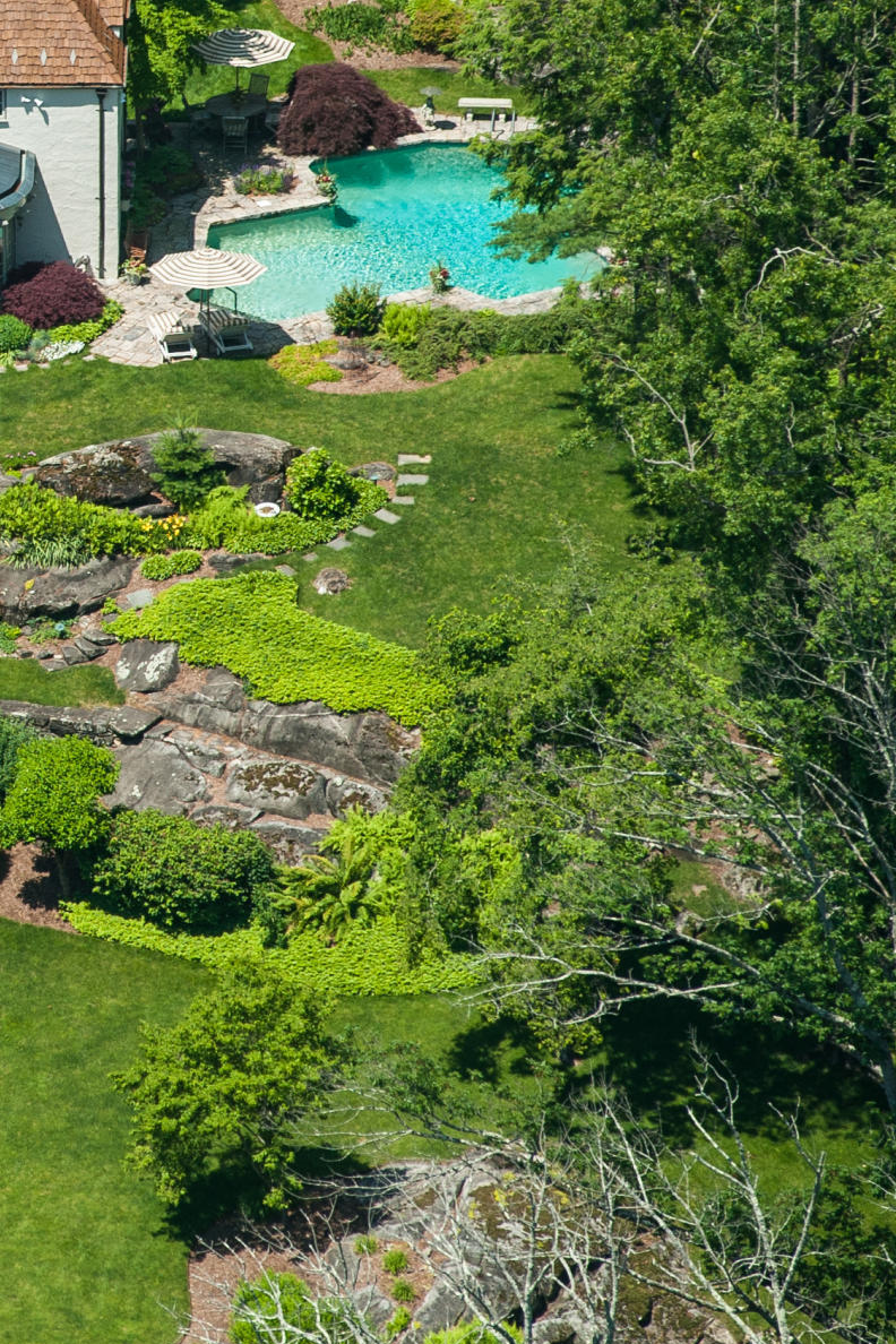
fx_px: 17433
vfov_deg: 4.4
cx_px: -312
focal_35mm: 467
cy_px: 242
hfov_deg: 2.9
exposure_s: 1/1600
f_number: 5.6
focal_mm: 185
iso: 400
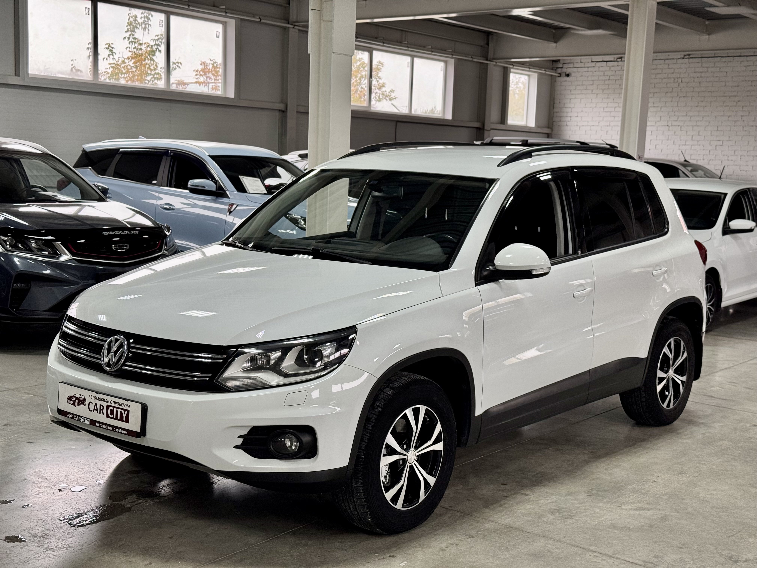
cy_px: 284
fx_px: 1050
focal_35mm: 48
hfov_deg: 39.7
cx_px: 378
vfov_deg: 30.3
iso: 100
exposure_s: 1/100
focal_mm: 6.76
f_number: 1.78
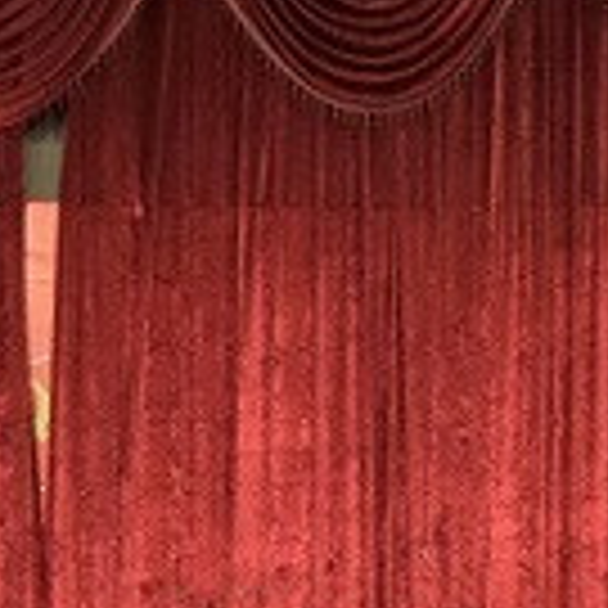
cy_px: 698
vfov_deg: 10.0
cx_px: -14
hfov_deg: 10.1
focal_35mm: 172
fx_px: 3418
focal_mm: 26
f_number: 3.8
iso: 1100
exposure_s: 1/60
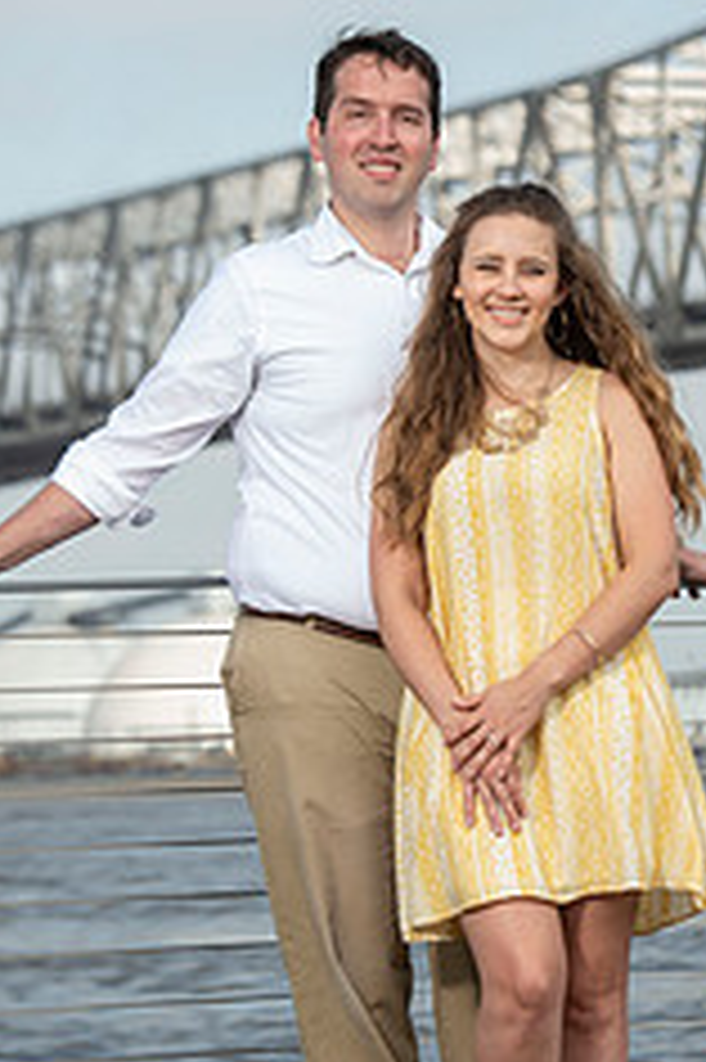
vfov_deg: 10.3
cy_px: 472
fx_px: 5892
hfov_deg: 6.9
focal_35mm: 200
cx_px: 474
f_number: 5.6
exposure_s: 1/250
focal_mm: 105
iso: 50
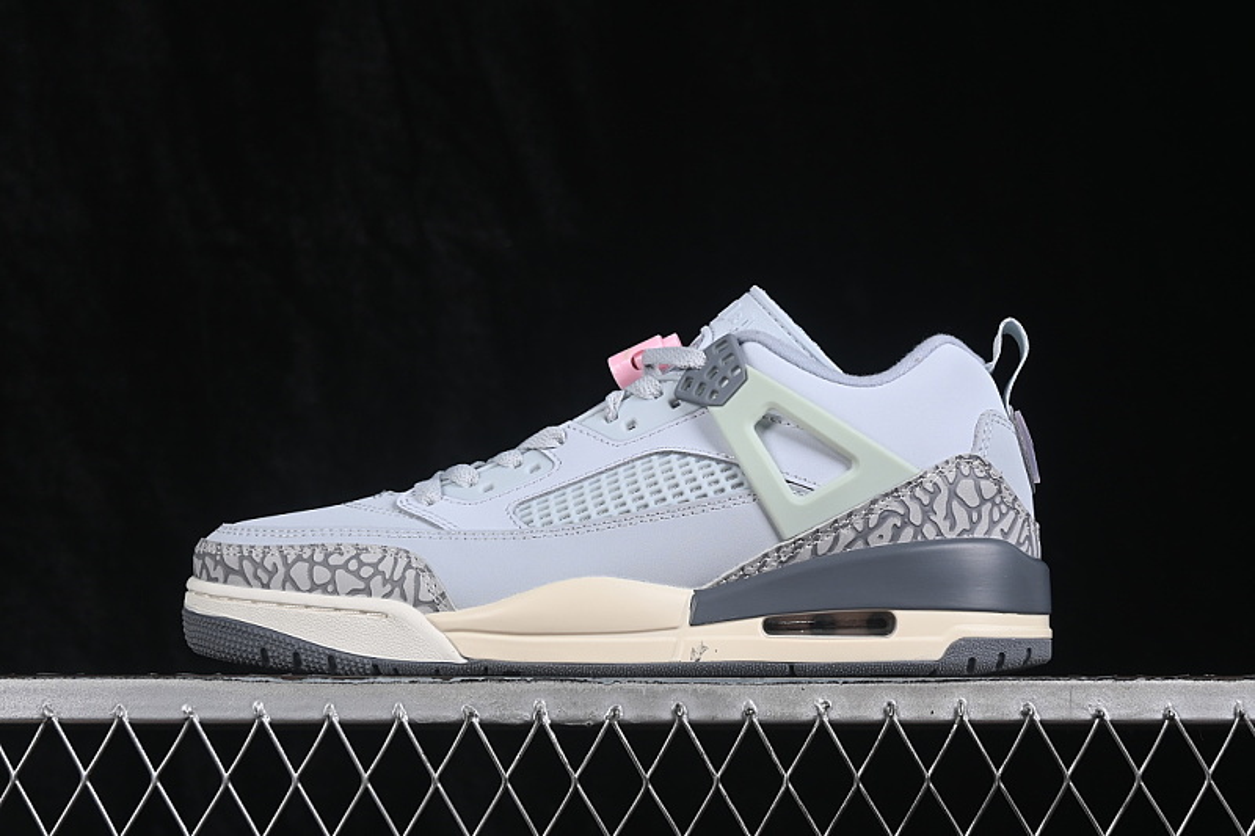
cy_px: 418
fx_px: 2614
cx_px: 628
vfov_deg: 18.2
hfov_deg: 27.0
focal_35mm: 75
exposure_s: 1/80
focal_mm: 50
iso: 160
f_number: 8
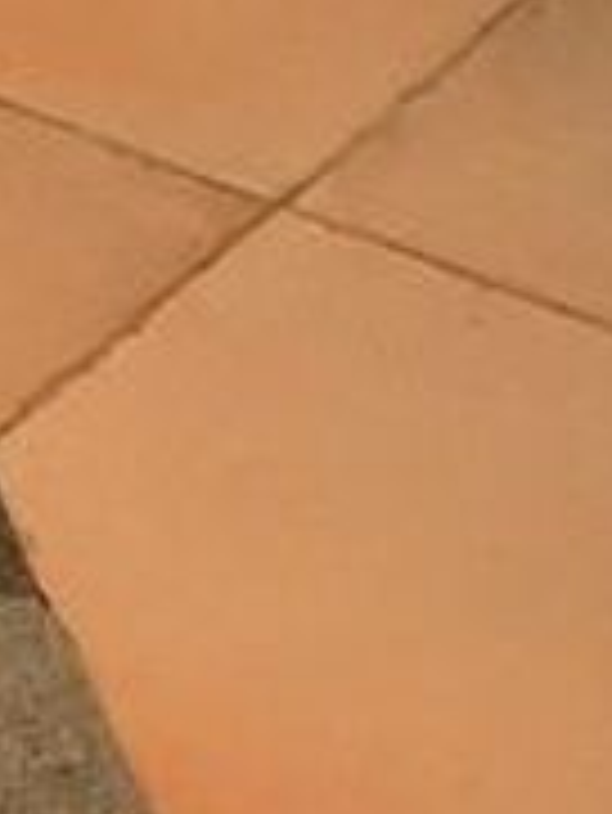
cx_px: -1359
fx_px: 5368
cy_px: 367
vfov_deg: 8.7
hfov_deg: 6.0
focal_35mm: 228
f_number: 2.4
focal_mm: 3.3
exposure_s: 1/60
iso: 400
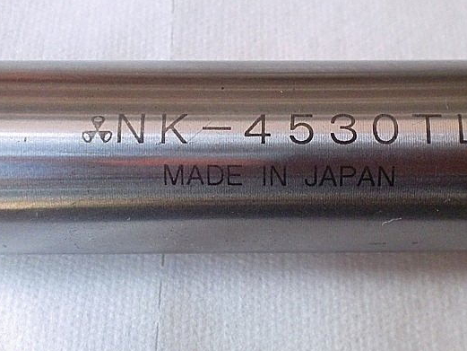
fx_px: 580
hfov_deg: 43.7
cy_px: 169
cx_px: 274
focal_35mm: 43
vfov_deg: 33.6
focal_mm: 6.3
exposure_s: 1/60
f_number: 3.1
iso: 400
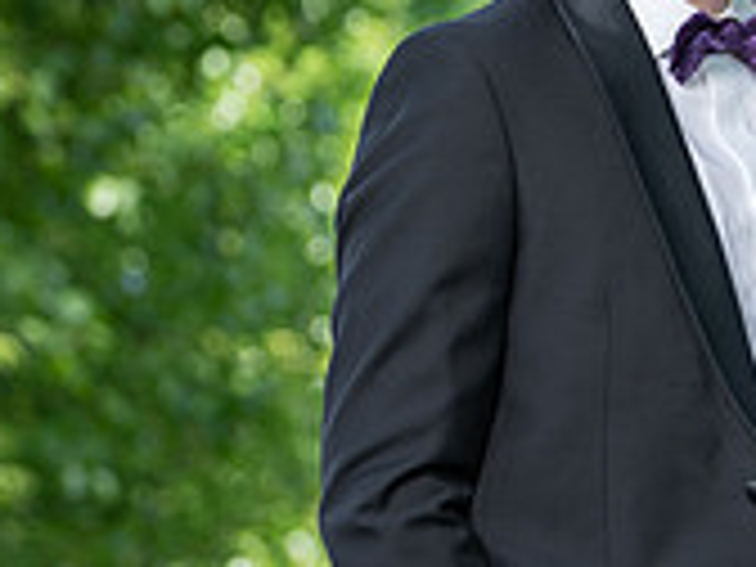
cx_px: 951
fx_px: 9020
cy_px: 207
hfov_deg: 4.8
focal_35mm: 413
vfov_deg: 3.6
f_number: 4
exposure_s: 1/200
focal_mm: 116
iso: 100
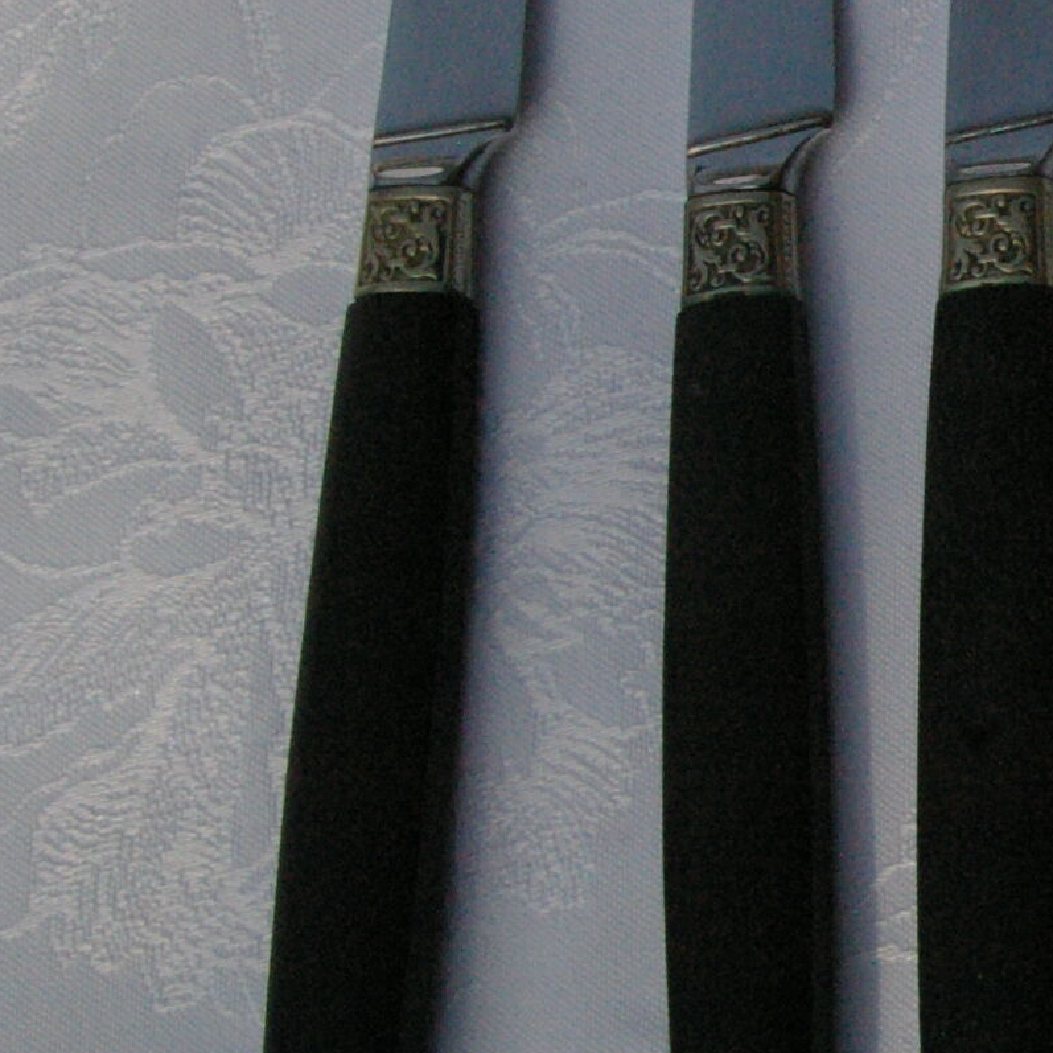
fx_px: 4302
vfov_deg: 13.9
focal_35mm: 125
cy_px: 206
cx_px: 1929
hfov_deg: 12.6
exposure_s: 1/1000
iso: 1600
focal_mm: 26
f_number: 16
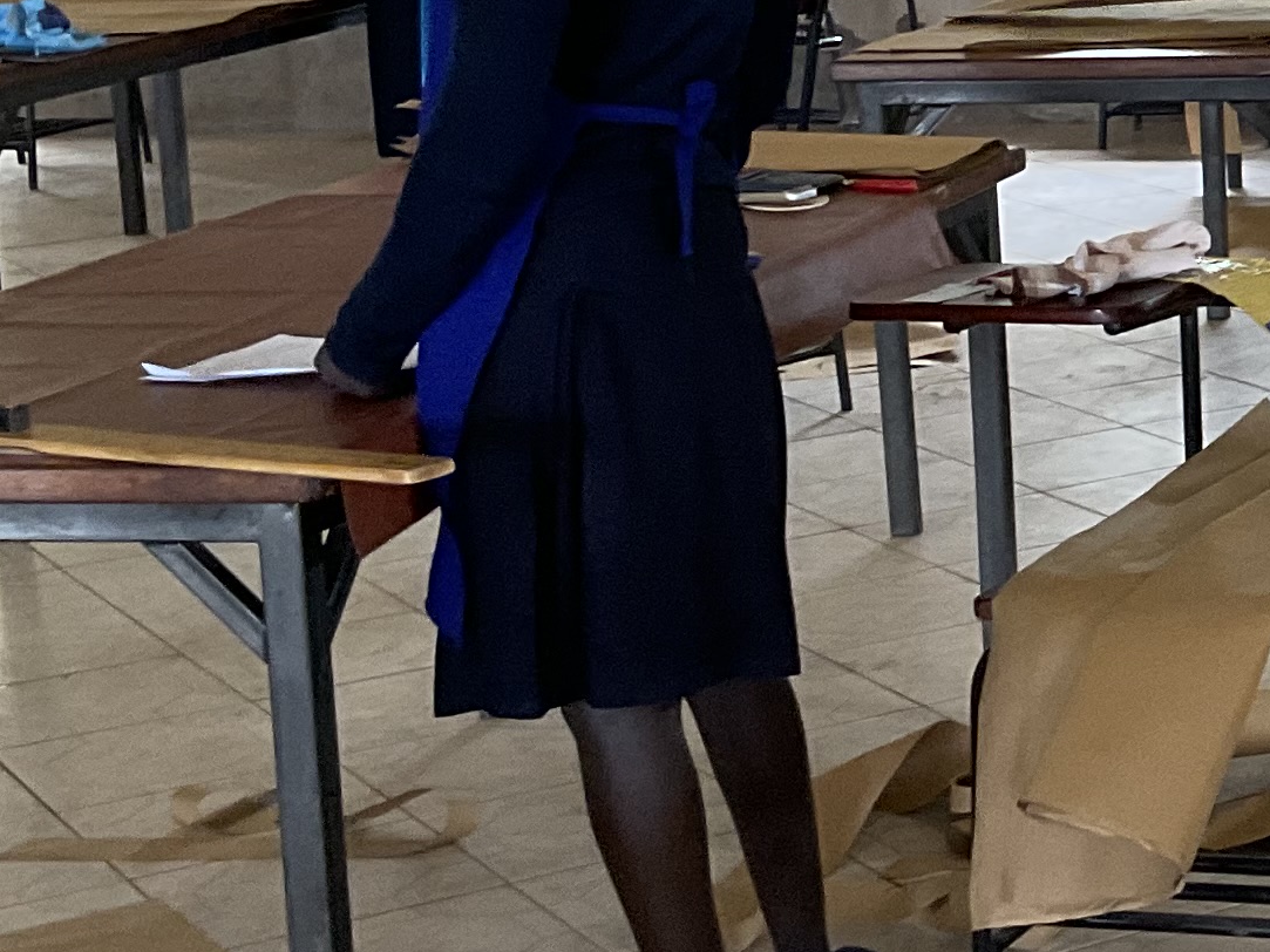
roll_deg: +1.4
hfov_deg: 16.7
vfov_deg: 13.6
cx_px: 1856
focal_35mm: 108
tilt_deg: -9.3
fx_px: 3962
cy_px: 131
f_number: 1.8
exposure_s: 1/50
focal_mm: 3
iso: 100
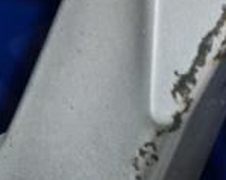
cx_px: 402
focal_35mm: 105
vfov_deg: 14.4
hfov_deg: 15.7
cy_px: 2
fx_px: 702
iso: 320
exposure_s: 1/33
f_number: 2
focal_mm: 4.6
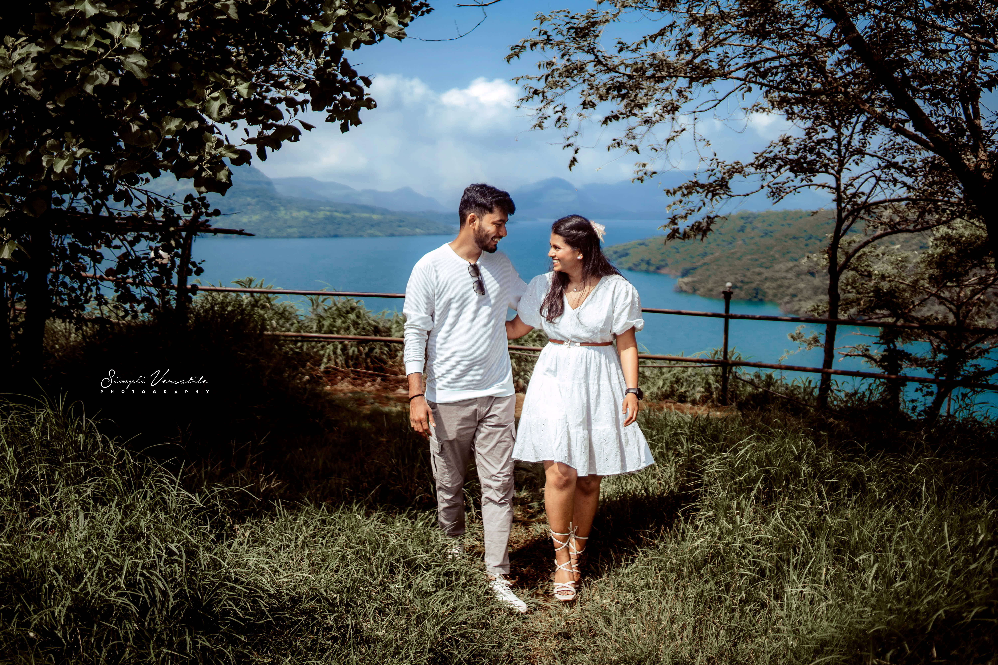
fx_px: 970
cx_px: 499
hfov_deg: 54.4
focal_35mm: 35
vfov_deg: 37.9
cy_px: 332
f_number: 1.4
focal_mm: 35
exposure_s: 1/8000
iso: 100
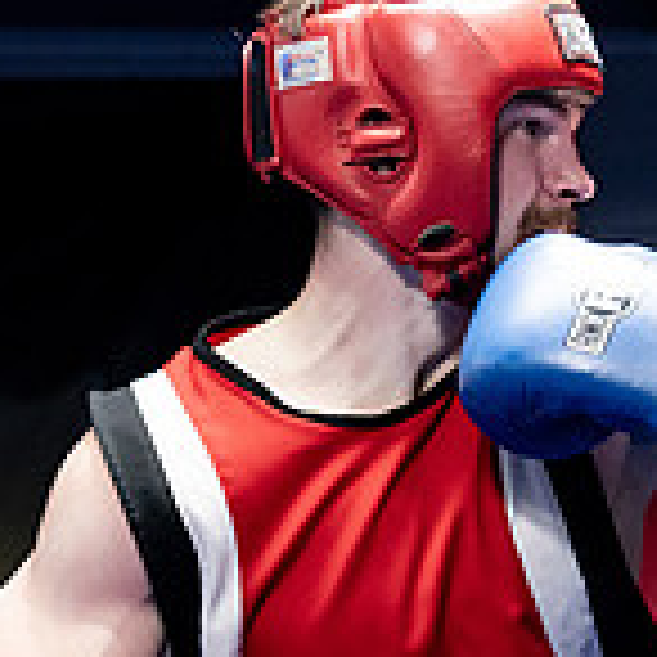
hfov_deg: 7.3
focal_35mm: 237
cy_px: 677
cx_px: 904
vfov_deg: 7.4
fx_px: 5089
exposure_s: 1/1000
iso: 6400
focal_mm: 70
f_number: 2.8
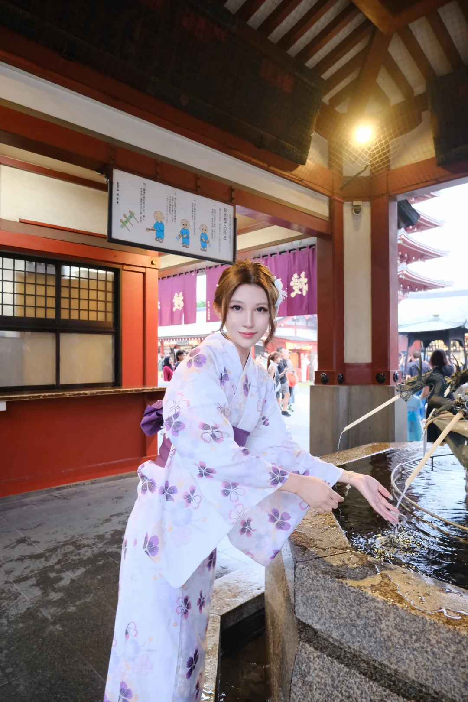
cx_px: 234
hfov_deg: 55.1
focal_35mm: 23
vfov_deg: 76.1
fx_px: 448
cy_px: 351
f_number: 3.5
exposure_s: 1/100
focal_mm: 15.2
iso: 2000
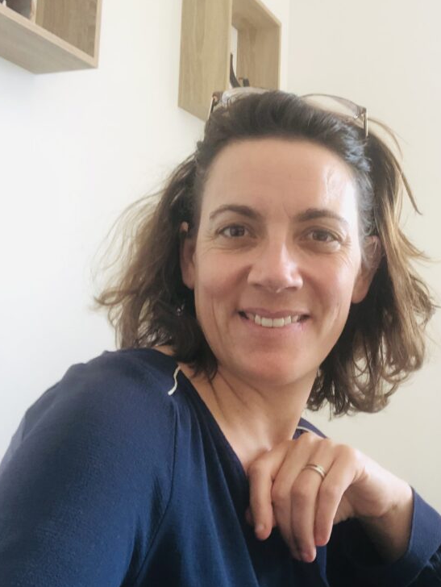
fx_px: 763
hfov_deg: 31.9
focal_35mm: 45
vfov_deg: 41.8
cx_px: 301
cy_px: 229
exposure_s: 1/60
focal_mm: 2.87
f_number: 2.2
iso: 100
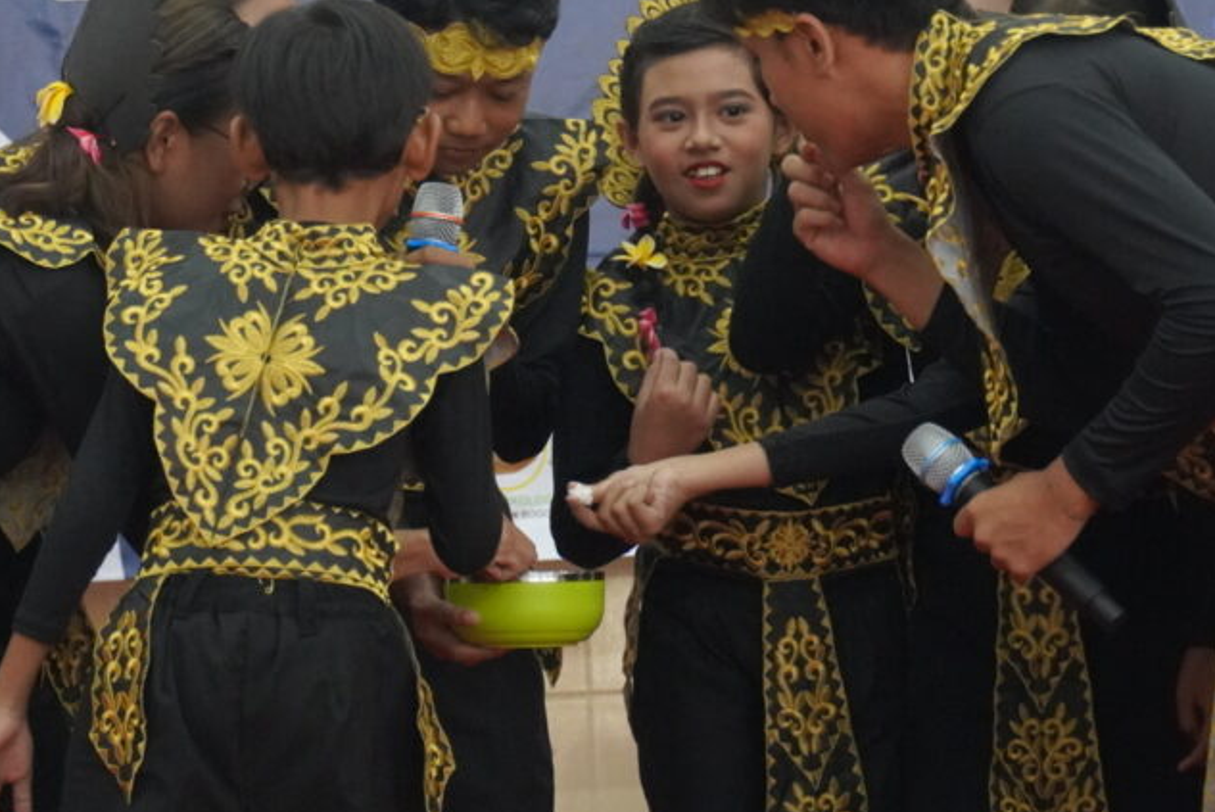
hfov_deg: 11.0
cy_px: 177
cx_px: 578
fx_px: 6309
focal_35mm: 187
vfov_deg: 7.4
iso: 5000
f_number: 4
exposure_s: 1/160
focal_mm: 77
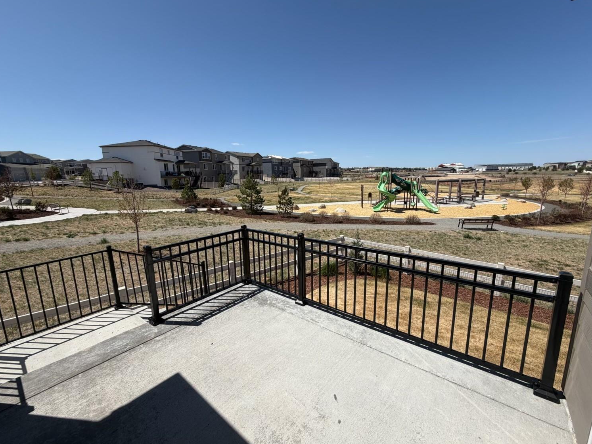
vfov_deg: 81.8
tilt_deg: -8.3
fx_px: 257
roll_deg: +0.0
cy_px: 221
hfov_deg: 98.2
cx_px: 293
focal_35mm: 15
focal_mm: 2.22
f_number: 2.2
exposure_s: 1/1211
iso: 20
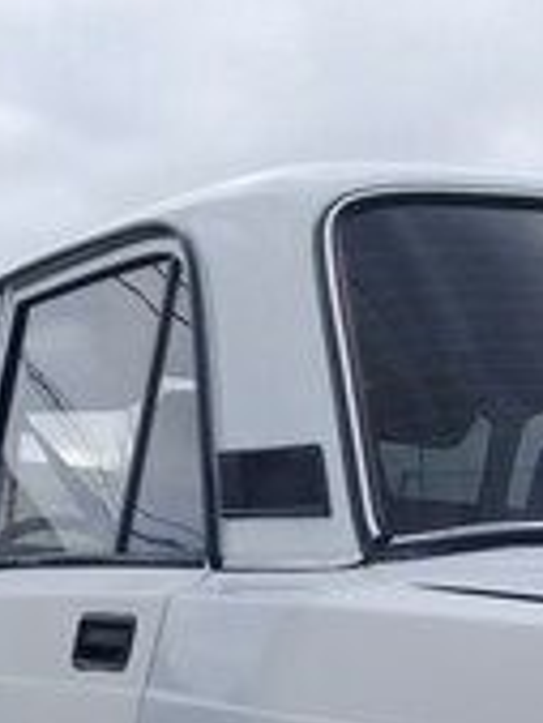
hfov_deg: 16.2
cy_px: 839
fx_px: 1901
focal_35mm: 91
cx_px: 406
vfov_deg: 20.3
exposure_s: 1/436
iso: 50
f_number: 2.2
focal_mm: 3.3
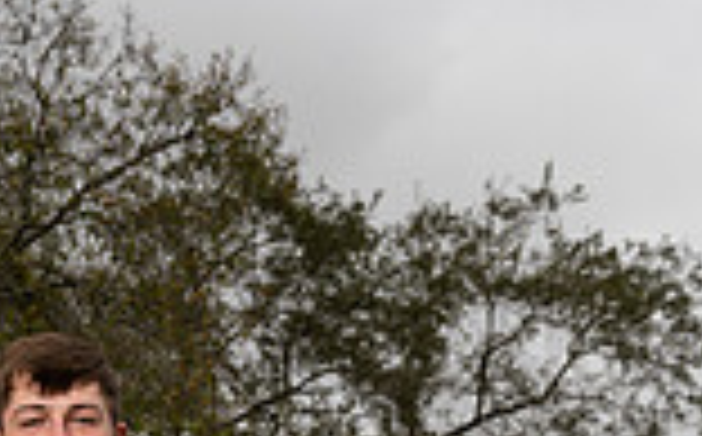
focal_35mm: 112
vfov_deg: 10.3
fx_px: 2140
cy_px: 984
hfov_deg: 18.4
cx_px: 94
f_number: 7.1
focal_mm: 38
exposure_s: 1/250
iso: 200
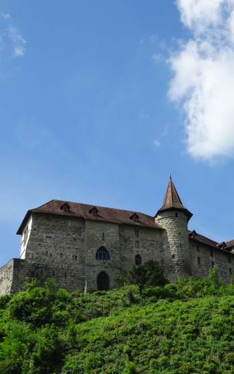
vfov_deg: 31.5
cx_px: 139
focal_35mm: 65
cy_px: 194
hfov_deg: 20.0
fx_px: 663
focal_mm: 7.3
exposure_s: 1/640
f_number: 4.5
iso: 80
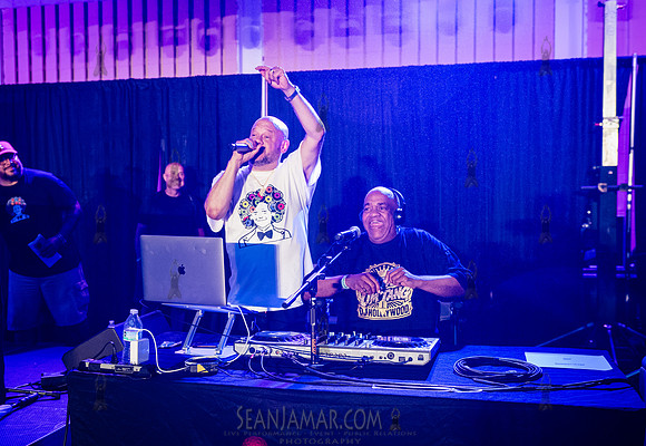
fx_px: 727
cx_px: 334
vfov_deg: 34.0
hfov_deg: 47.9
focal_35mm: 40
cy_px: 244
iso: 6400
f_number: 3.5
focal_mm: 34
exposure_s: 1/640
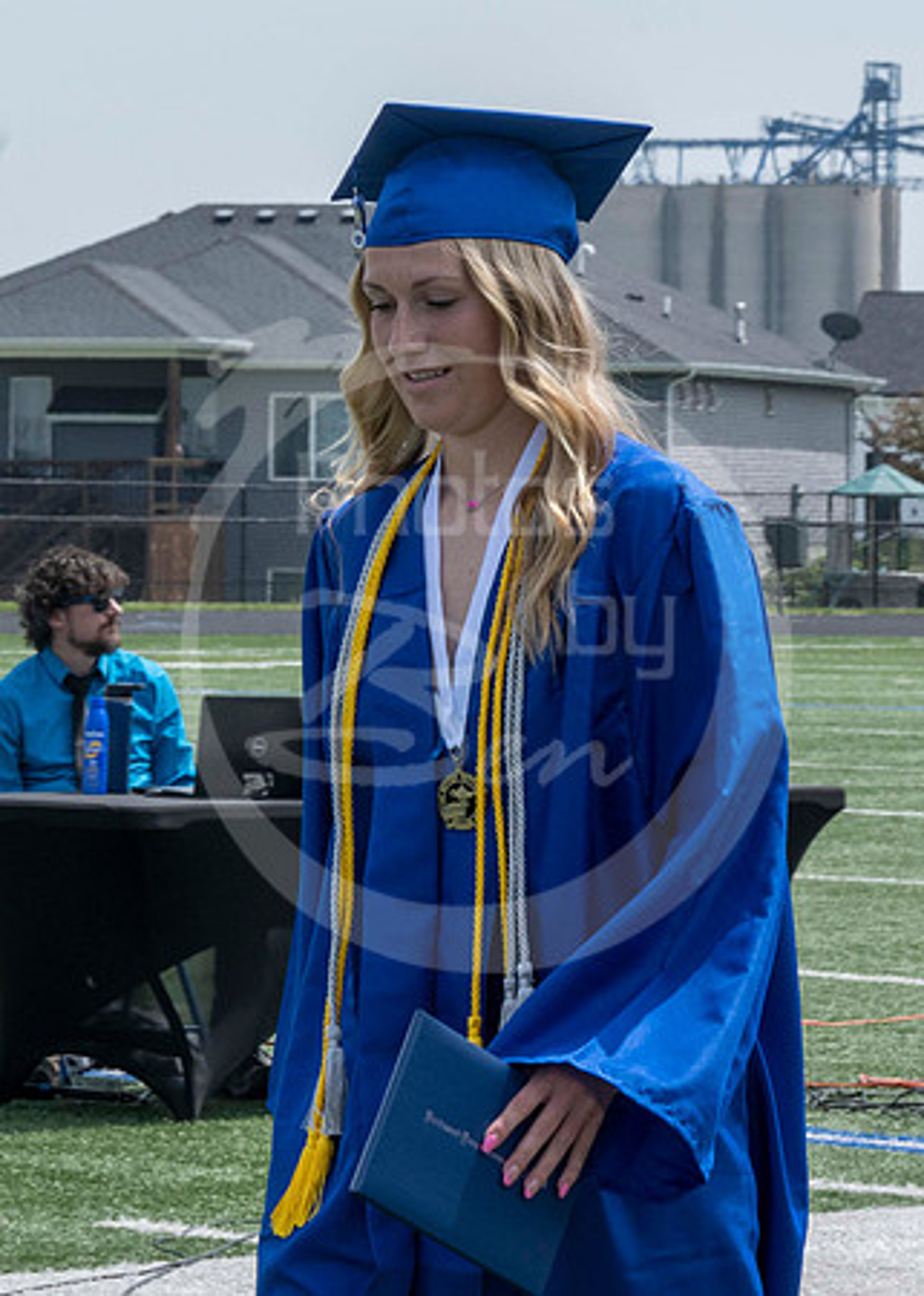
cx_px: 83
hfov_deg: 6.5
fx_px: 8075
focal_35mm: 220
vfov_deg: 9.2
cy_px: 382
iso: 200
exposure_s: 1/250
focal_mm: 84
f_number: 14
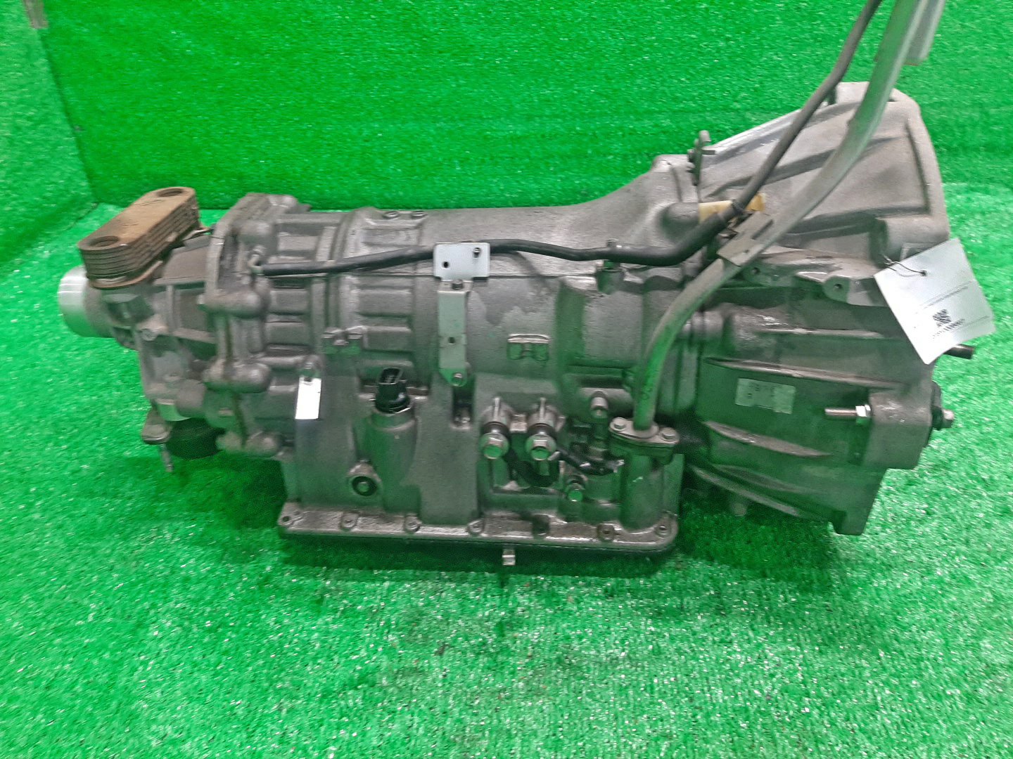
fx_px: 761
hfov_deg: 67.3
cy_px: 380
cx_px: 506
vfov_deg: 53.1
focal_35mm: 26
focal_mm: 3.93
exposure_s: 1/50
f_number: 1.7
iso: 208
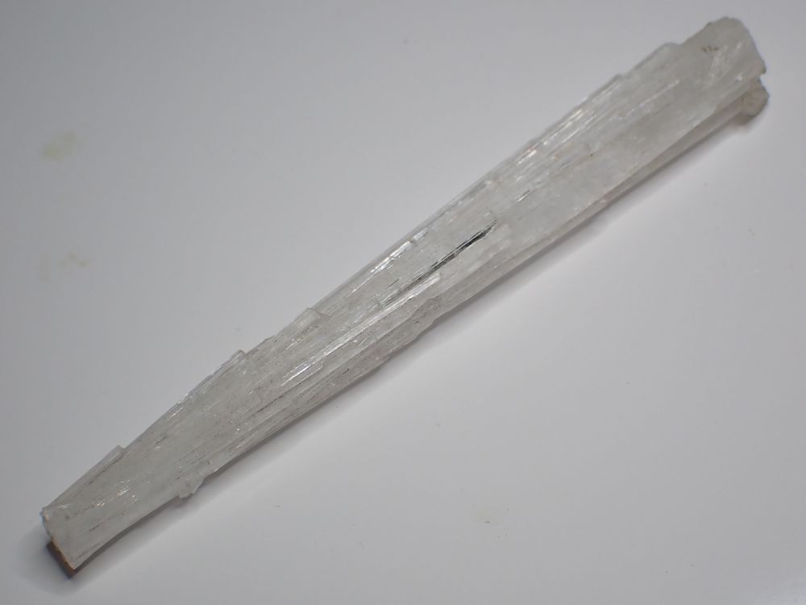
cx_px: 403
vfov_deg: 21.9
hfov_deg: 29.0
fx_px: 1560
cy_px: 302
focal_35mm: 67
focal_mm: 11.88
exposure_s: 1/250
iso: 160
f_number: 3.8
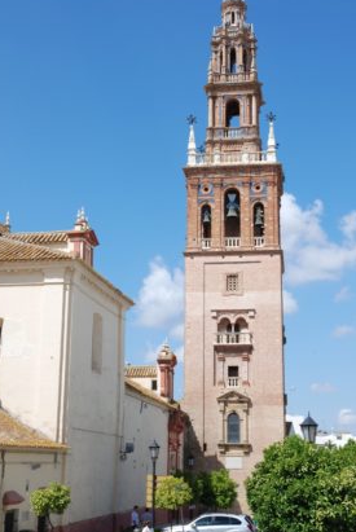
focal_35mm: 57
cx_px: 184
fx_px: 838
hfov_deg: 24.0
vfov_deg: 35.2
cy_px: 243
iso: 100
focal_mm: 31
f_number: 8
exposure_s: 1/250
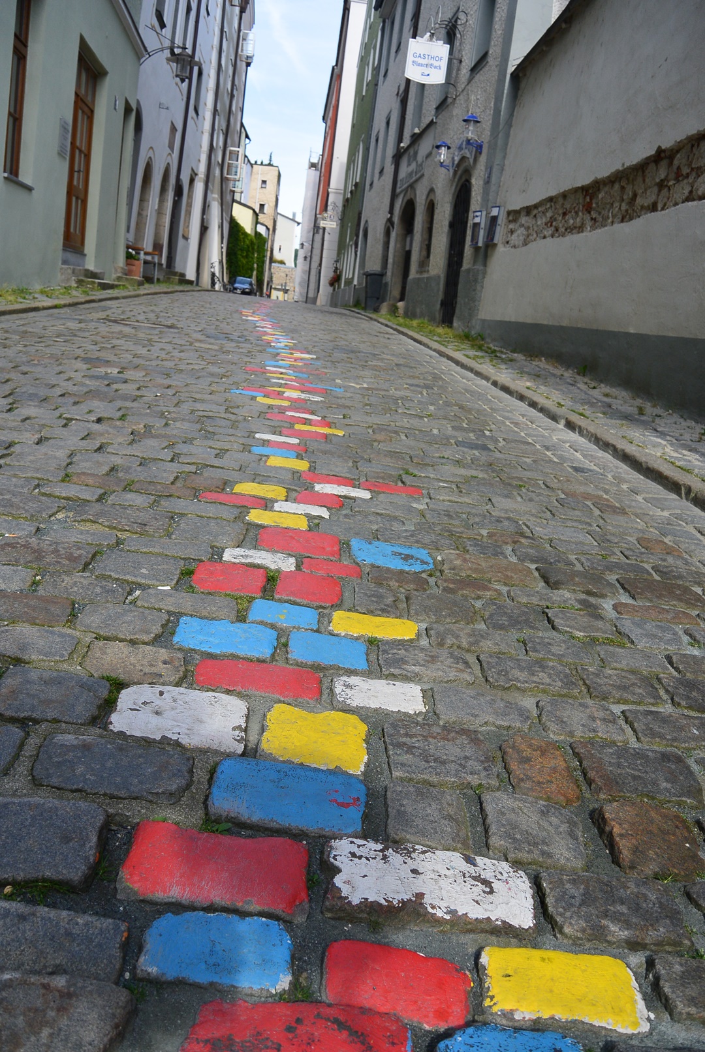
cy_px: 526
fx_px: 849
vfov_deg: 63.6
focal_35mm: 29
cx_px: 352
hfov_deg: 45.1
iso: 100
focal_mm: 11
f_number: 4.5
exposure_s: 1/400
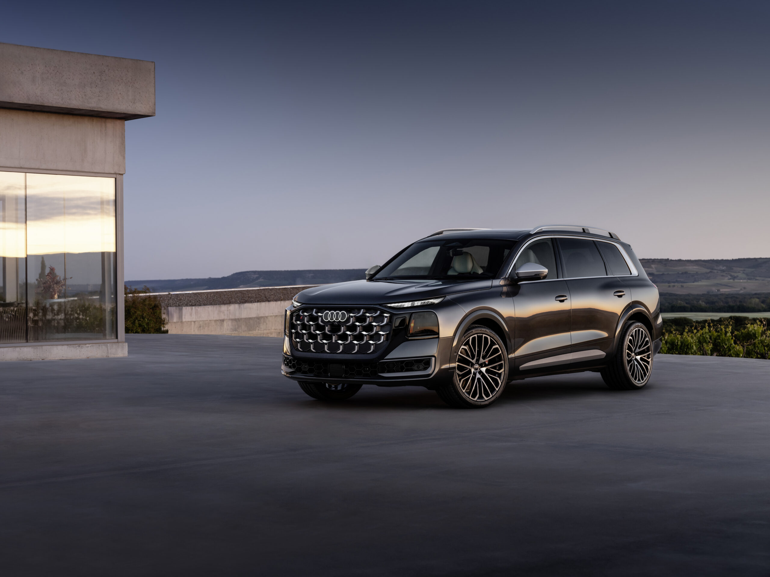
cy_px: 288
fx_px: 1379
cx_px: 385
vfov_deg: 23.7
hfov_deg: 31.2
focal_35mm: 62
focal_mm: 78
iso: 800
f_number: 7.1
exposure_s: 4
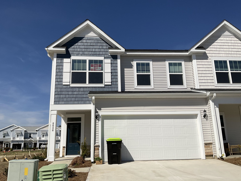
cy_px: 92
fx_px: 209
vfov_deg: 46.8
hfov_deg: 60.0
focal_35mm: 30
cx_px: 122
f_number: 1.8
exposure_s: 1/5814
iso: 20
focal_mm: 3
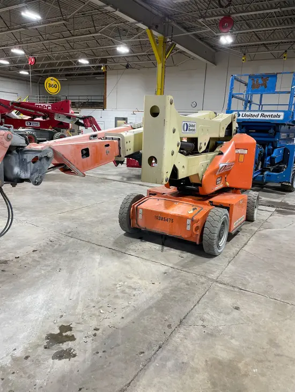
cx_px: 148
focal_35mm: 26
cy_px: 196
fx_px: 295
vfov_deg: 67.3
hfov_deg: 53.1
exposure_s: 1/60
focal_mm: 4.2
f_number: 1.6
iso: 100
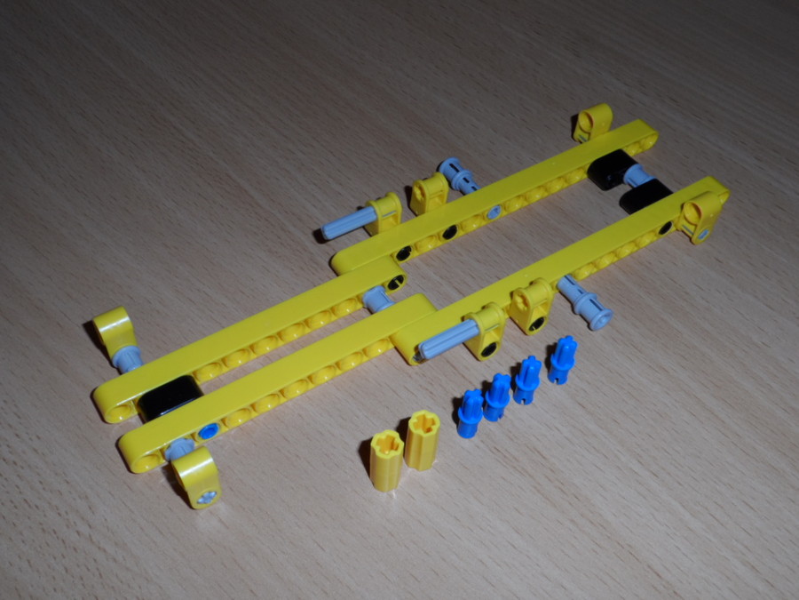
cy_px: 300
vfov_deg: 35.1
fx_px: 946
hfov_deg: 45.8
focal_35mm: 41
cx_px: 400
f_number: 7.4
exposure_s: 1/15
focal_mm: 6.8
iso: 100
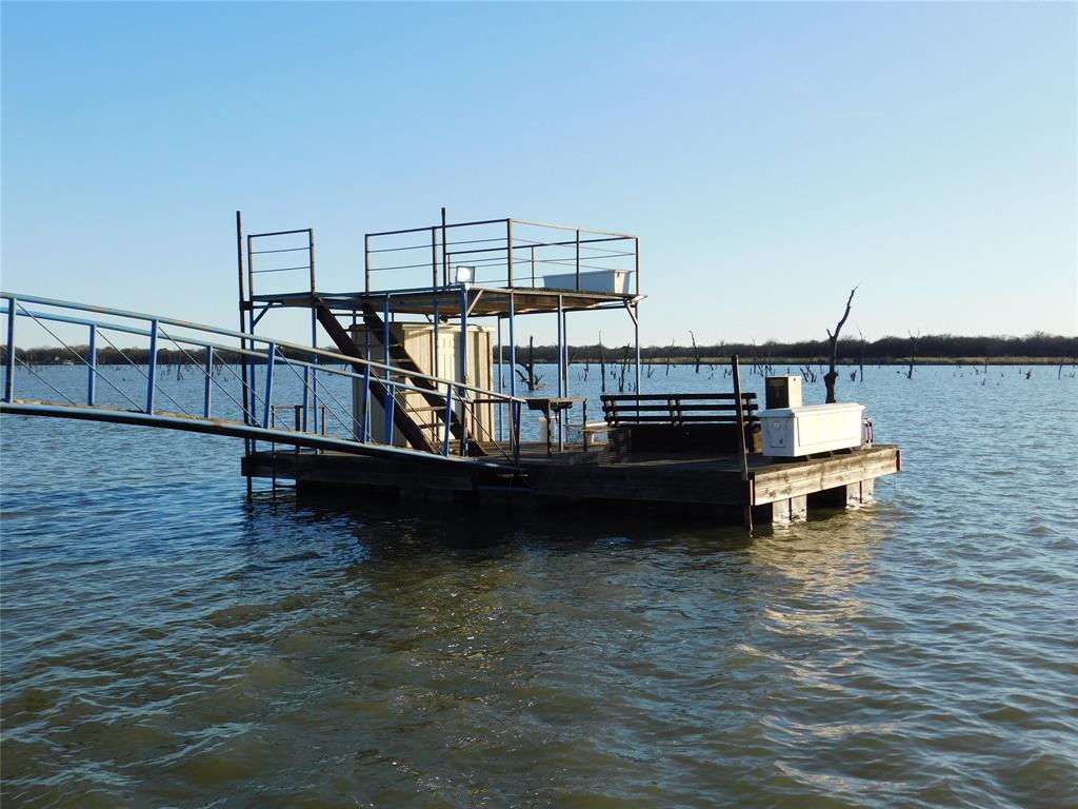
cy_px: 404
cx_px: 539
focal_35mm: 40
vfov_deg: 36.0
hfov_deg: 46.8
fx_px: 1246
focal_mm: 7.1
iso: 125
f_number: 3.6
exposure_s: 1/800
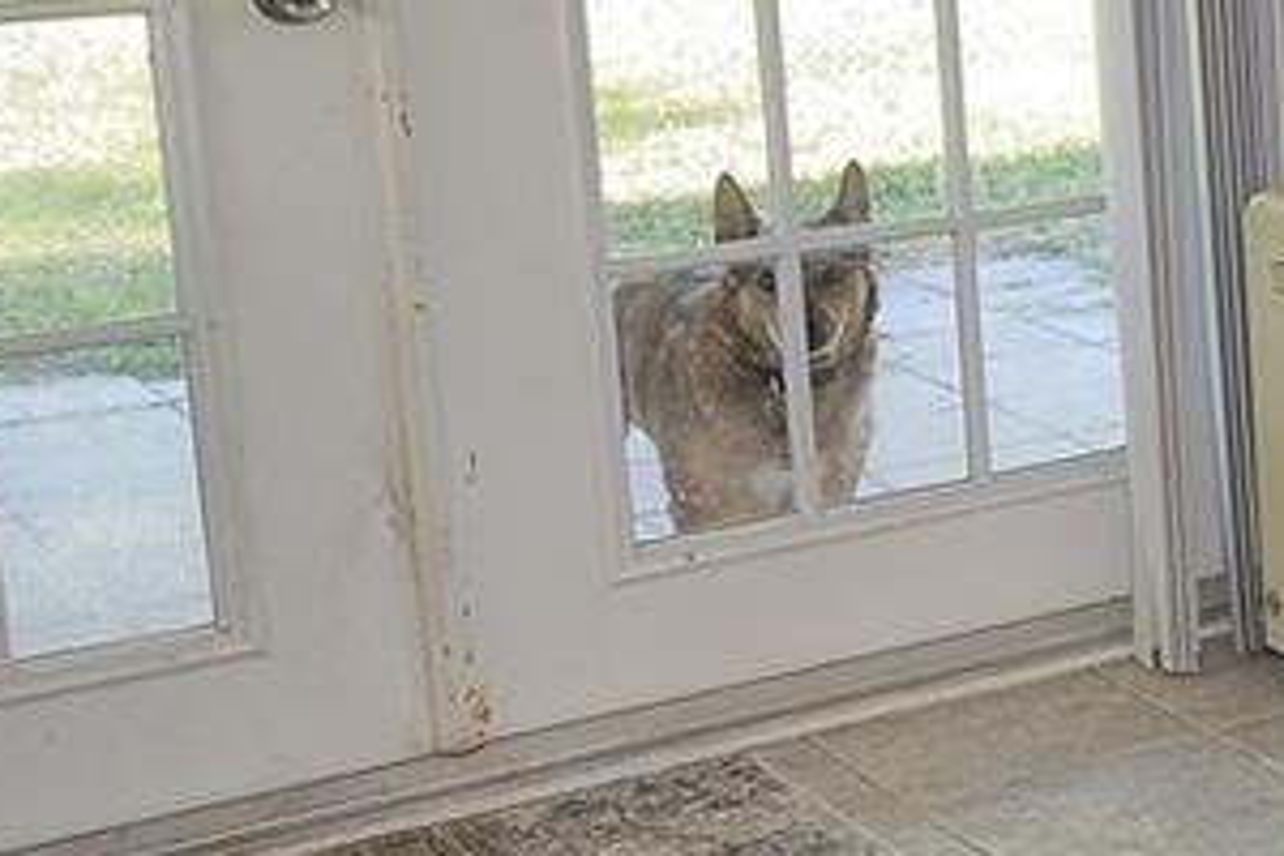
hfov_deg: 17.0
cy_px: 158
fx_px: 2853
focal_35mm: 80
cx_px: 2709
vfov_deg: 16.9
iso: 200
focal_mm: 10
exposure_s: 1/25
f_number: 7.1
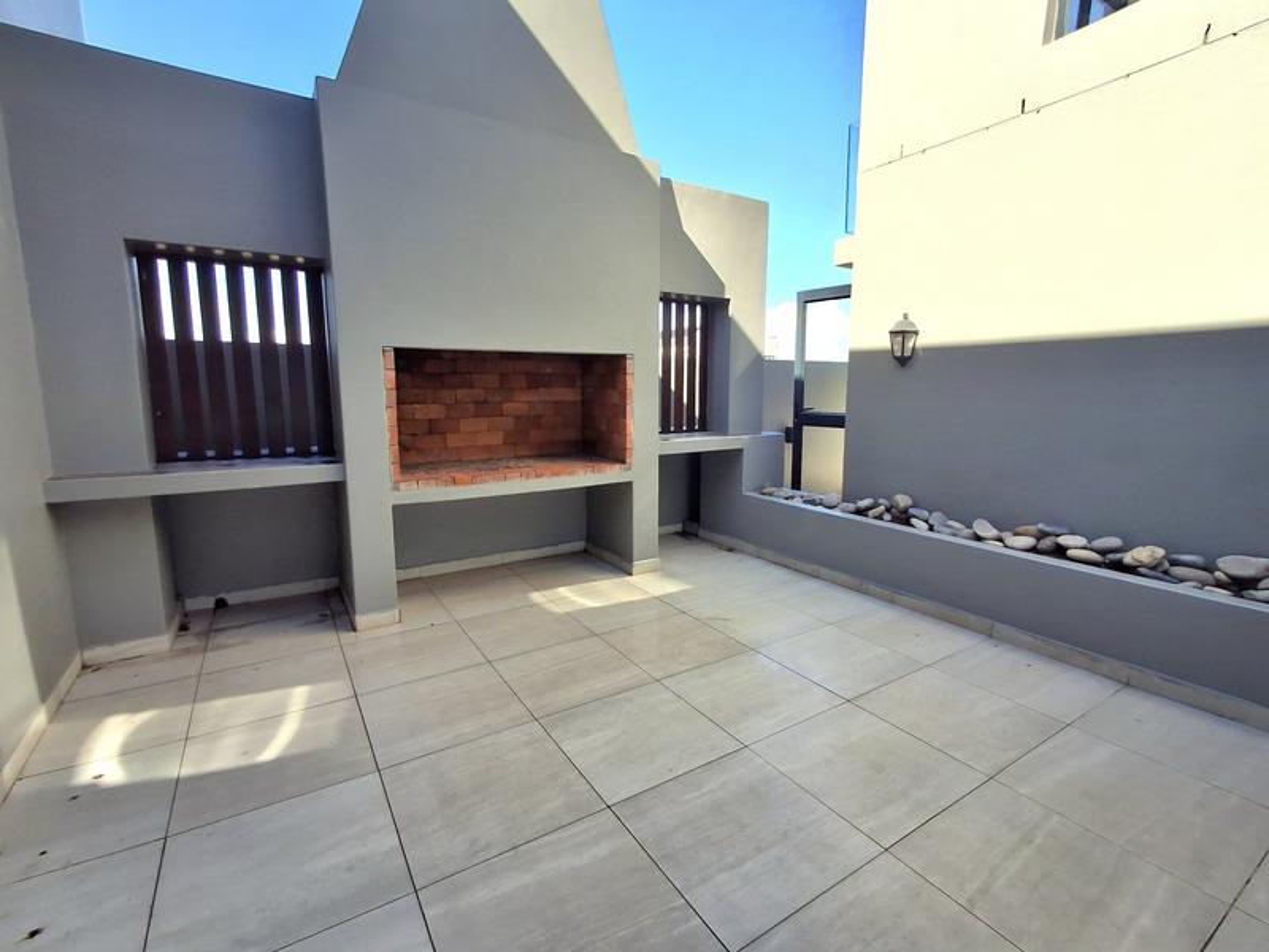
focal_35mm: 16
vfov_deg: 78.1
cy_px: 476
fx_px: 587
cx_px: 634
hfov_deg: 94.5
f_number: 2.2
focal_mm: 1.64
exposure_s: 1/769
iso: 40
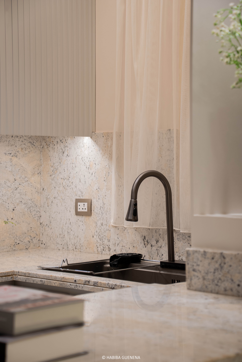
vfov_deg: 23.4
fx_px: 877
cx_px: 121
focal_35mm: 87
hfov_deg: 15.7
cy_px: 181
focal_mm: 58
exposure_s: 1/50
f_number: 5
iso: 100
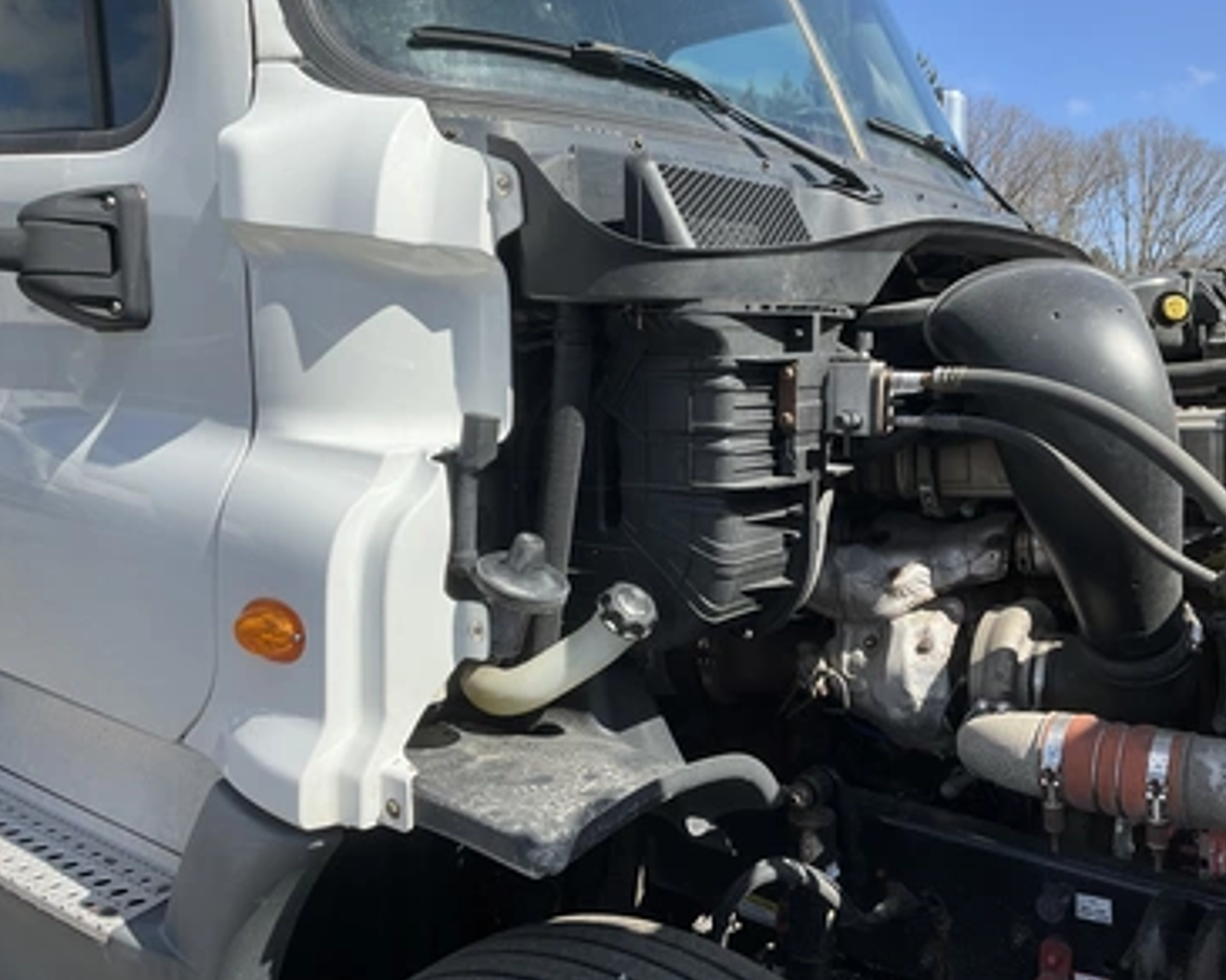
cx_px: 662
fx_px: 1125
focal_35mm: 31
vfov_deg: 47.1
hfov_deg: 57.1
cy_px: 487
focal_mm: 3
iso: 25
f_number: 1.8
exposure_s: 1/1342
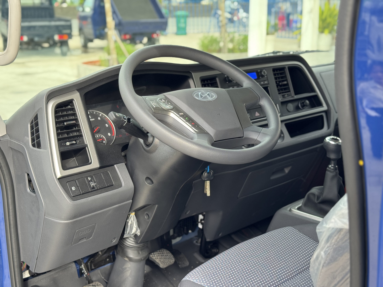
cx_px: 192
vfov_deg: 30.3
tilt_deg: -16.3
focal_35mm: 48
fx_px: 531
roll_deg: +0.2
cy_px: 144
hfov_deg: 39.7
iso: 100
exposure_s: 1/135
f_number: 1.78
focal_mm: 6.76
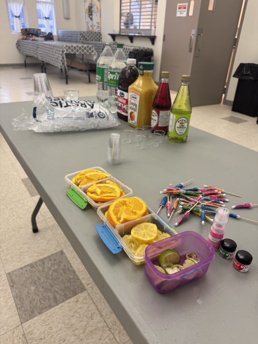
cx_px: 129
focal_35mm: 24
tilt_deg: -29.1
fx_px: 239
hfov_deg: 56.8
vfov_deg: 71.6
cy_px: 172
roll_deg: -3.6
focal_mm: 6.76
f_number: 1.78
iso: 125
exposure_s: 1/120
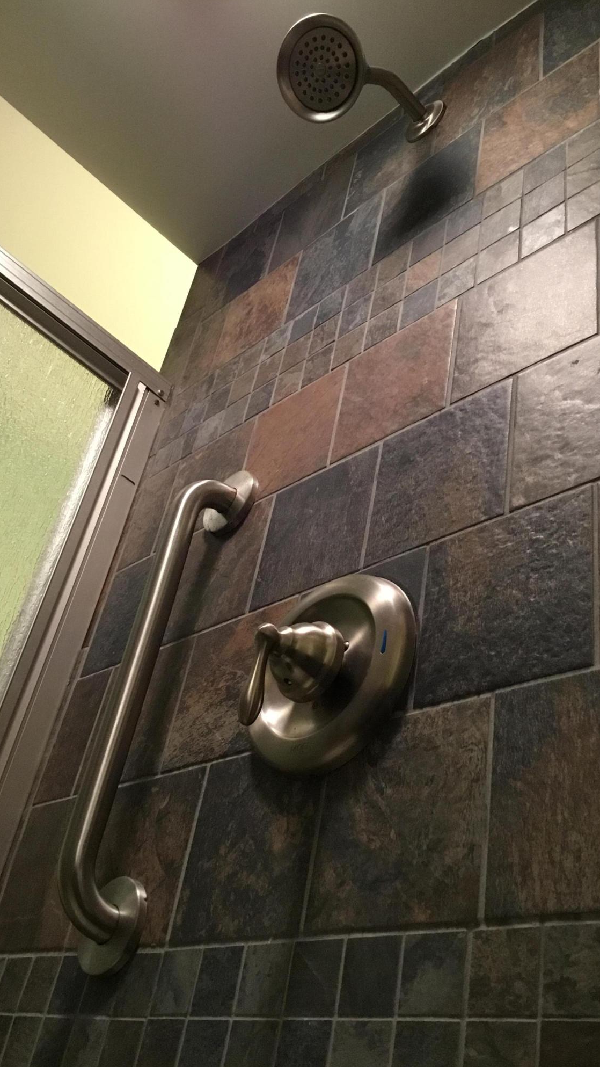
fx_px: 961
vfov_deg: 58.0
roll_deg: -11.3
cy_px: 532
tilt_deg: +34.1
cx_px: 314
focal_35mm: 34
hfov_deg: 34.7
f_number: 2.4
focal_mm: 3.3
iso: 200
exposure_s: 1/30
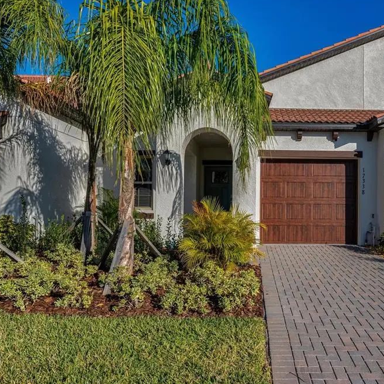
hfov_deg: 53.3
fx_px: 372
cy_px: 192
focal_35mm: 30
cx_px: 262
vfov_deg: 54.6
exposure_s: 1/2500
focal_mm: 22.5
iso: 250
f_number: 6.3
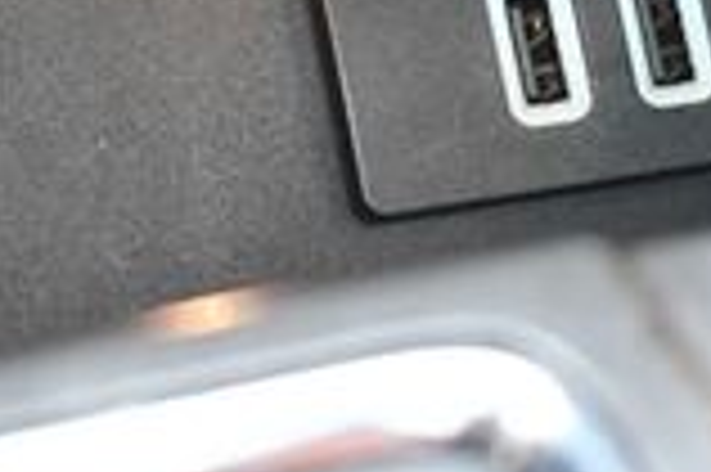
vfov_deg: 6.6
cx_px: 166
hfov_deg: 9.9
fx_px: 4084
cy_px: -9
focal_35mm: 207
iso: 3200
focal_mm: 34
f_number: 4.5
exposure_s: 1/60
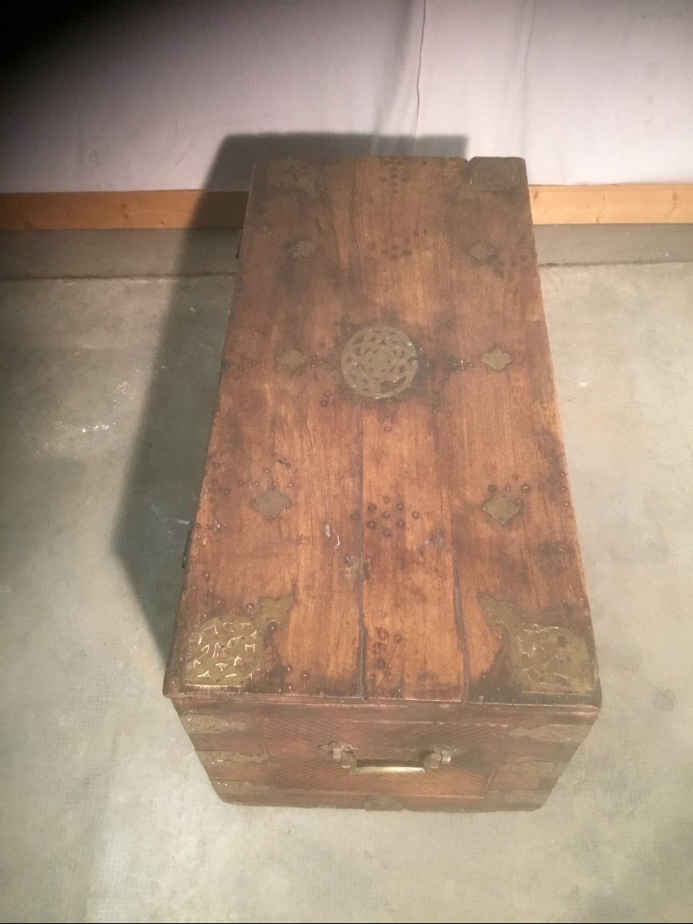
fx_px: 827
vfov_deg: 58.4
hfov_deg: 45.4
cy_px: 462
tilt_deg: -52.9
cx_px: 346
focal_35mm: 31
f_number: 2.4
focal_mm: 3.3
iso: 200
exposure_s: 1/20
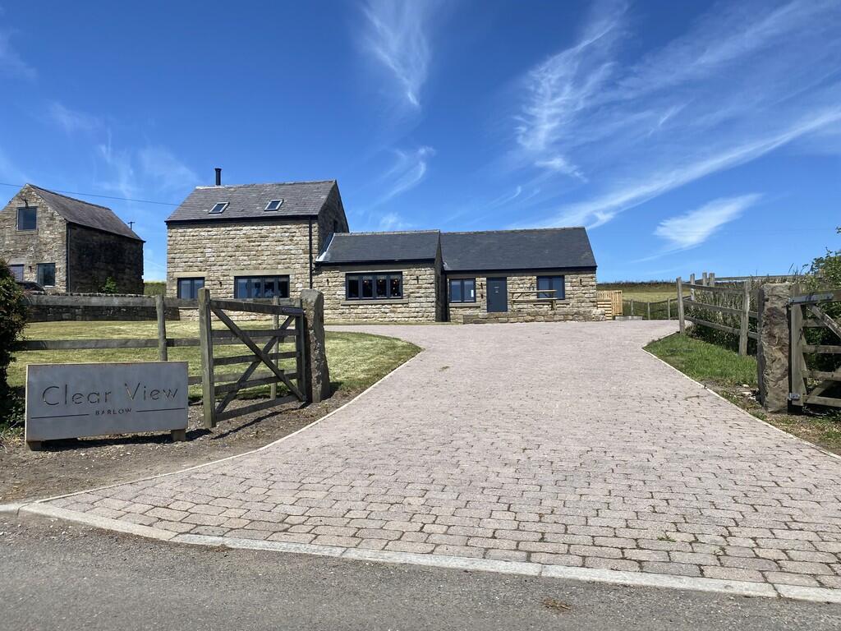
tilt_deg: +4.7
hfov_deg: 67.3
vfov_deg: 53.1
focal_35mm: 26
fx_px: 632
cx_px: 420
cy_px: 316
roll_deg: -0.6
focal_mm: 4.25
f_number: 1.8
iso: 32
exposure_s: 1/3125
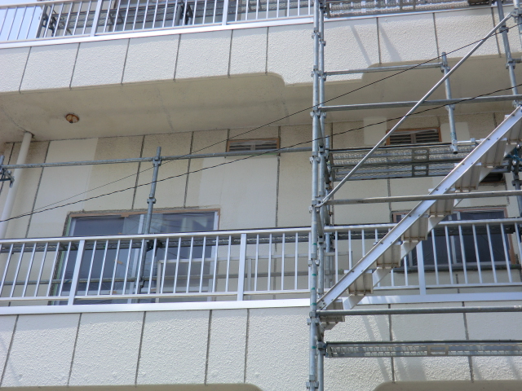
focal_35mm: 47
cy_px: 196
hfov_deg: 40.4
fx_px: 709
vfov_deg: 30.9
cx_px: 261
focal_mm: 8.4
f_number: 4
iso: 64
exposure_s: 1/500
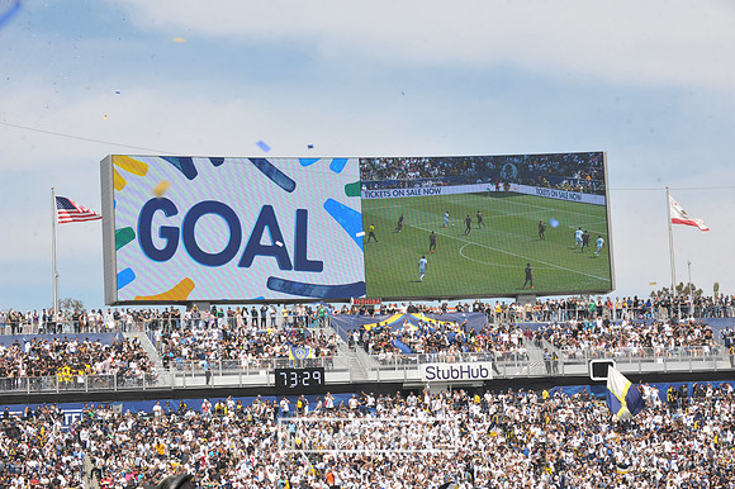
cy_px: 244
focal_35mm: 102
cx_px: 368
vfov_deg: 13.4
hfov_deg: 20.0
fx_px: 2081
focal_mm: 102
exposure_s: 1/400
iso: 250
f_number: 10
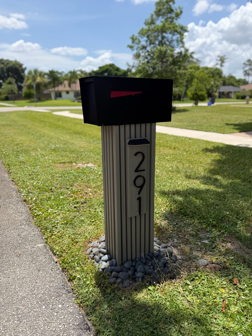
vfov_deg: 69.4
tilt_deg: -16.4
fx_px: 243
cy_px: 172
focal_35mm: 25
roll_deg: -0.2
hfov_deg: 54.9
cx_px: 127
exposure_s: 1/3759
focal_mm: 6.76
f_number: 1.78
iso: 80
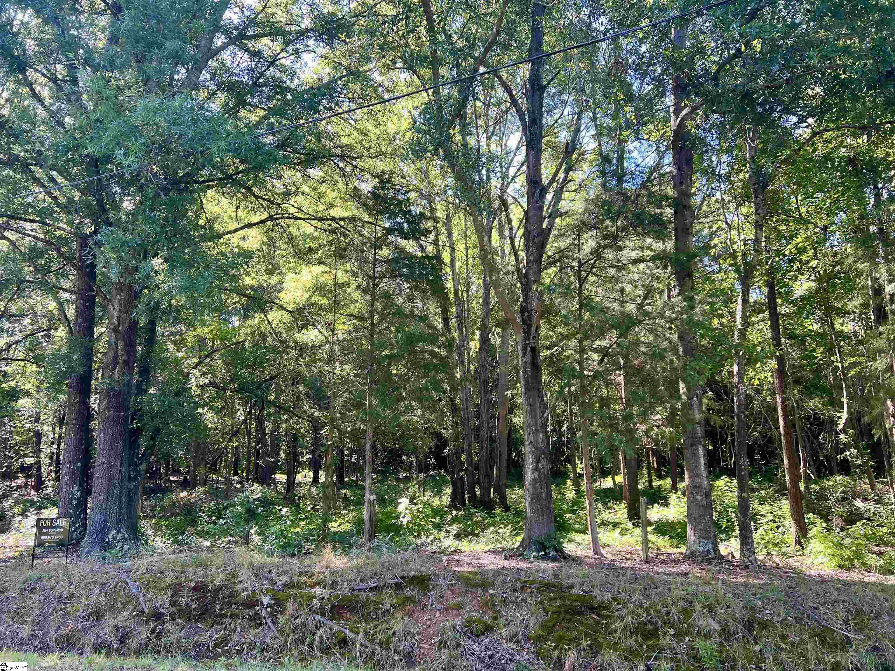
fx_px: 672
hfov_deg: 67.3
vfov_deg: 53.1
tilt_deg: +13.6
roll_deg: +1.3
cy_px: 336
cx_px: 448
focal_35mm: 26
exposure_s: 1/121
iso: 40
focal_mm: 5.7
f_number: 1.5
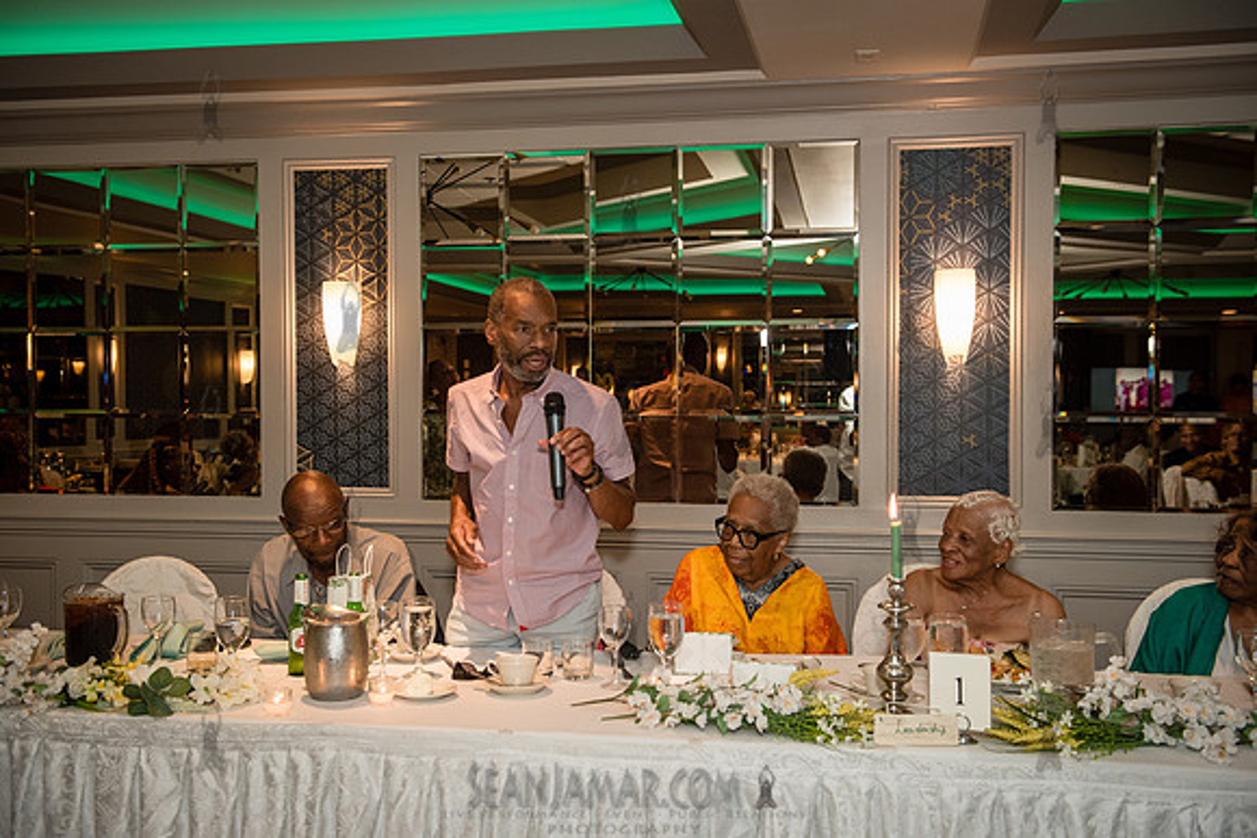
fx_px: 1327
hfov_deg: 50.7
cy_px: 419
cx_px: 628
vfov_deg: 35.1
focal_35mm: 38
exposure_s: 1/200
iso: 1600
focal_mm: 38
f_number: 3.5
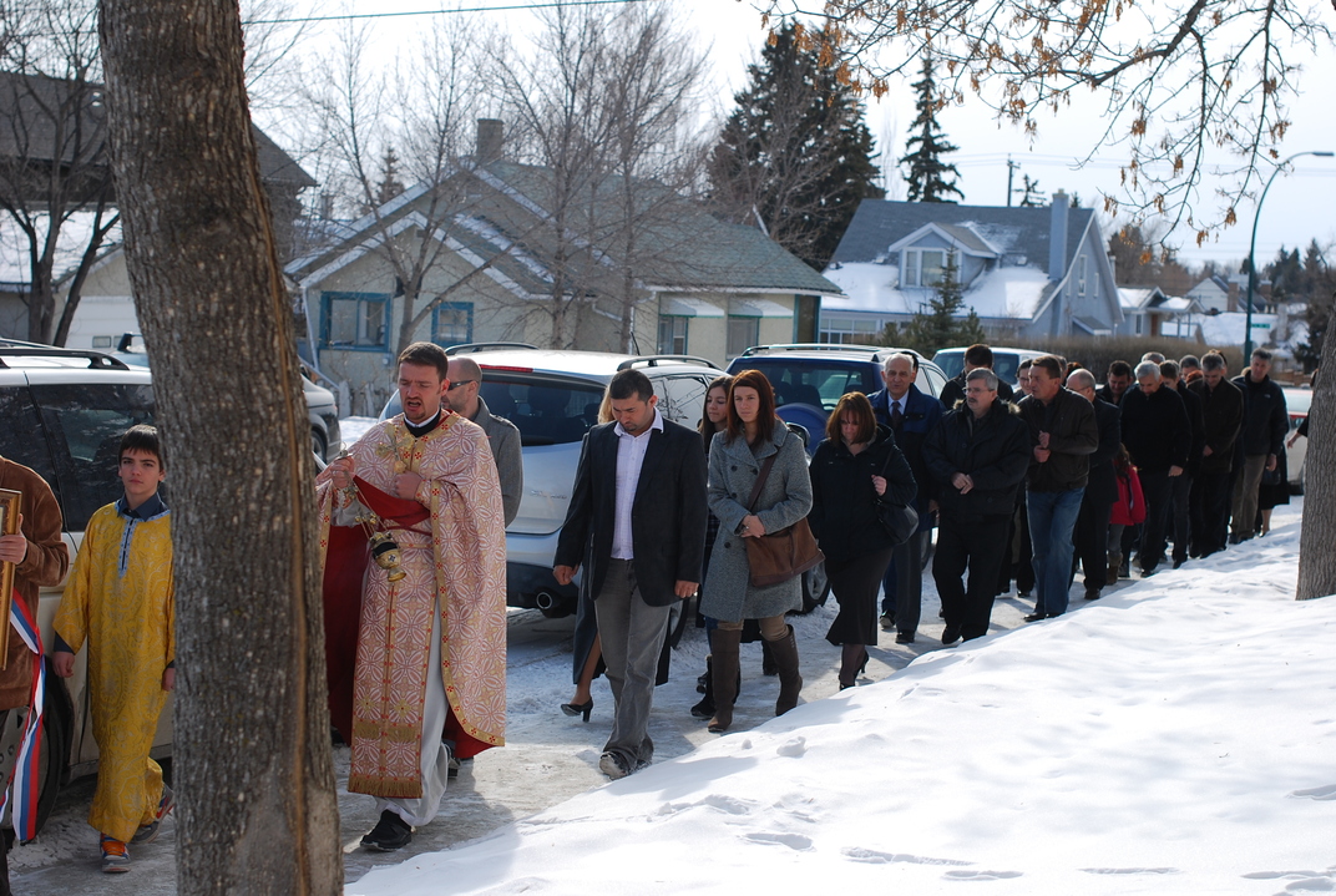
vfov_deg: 18.3
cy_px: 448
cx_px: 668
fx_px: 2788
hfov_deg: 26.9
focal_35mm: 75
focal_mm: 50
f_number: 4
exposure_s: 1/500
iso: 100
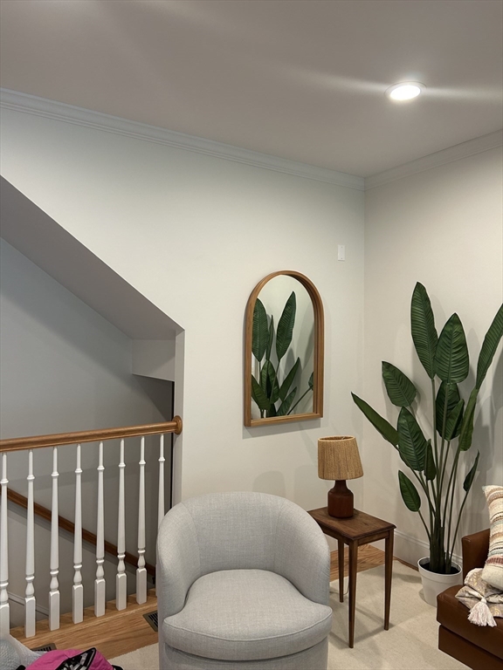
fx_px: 504
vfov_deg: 67.3
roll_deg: -0.4
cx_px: 252
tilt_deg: +0.0
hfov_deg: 53.1
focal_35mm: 26
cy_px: 335
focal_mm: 5.7
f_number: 1.5
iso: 80
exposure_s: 1/60
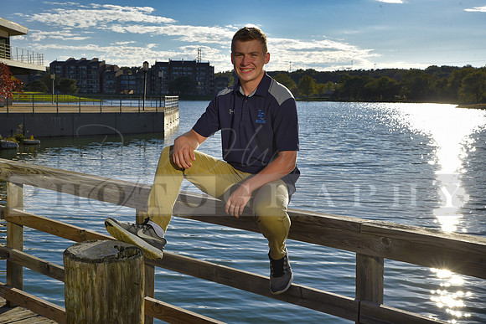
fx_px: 675
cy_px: 162
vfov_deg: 27.0
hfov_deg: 39.6
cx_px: 243
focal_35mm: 50
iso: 200
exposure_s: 1/500
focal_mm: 50
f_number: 11
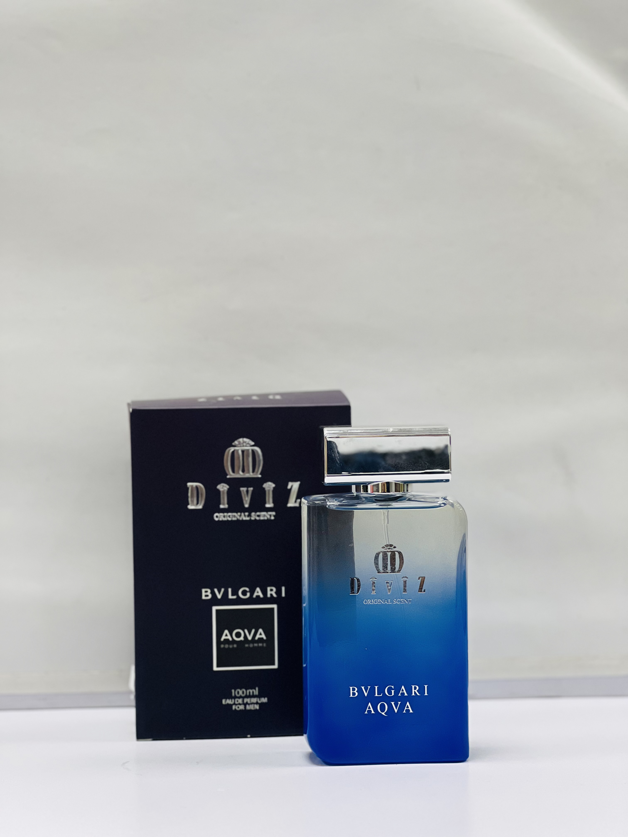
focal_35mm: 77
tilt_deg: -3.3
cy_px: 418
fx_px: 1863
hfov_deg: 19.1
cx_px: 314
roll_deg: +0.0
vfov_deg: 25.3
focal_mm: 9
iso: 160
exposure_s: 1/100
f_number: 2.8
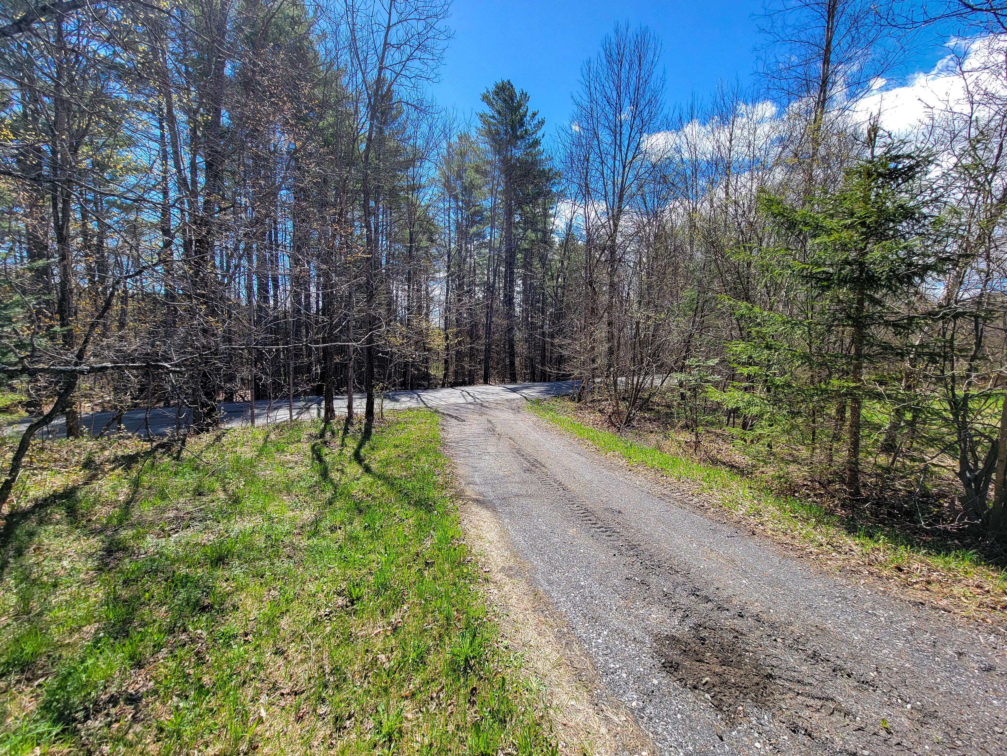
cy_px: 378
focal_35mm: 13
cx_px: 504
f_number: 2.2
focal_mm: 2.2
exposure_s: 1/800
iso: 50
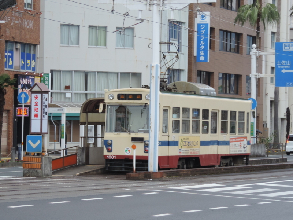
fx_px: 1312
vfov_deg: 9.6
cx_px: 146
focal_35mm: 155
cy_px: 110
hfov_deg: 12.7
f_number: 4.4
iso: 220
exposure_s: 1/125
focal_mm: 27.6
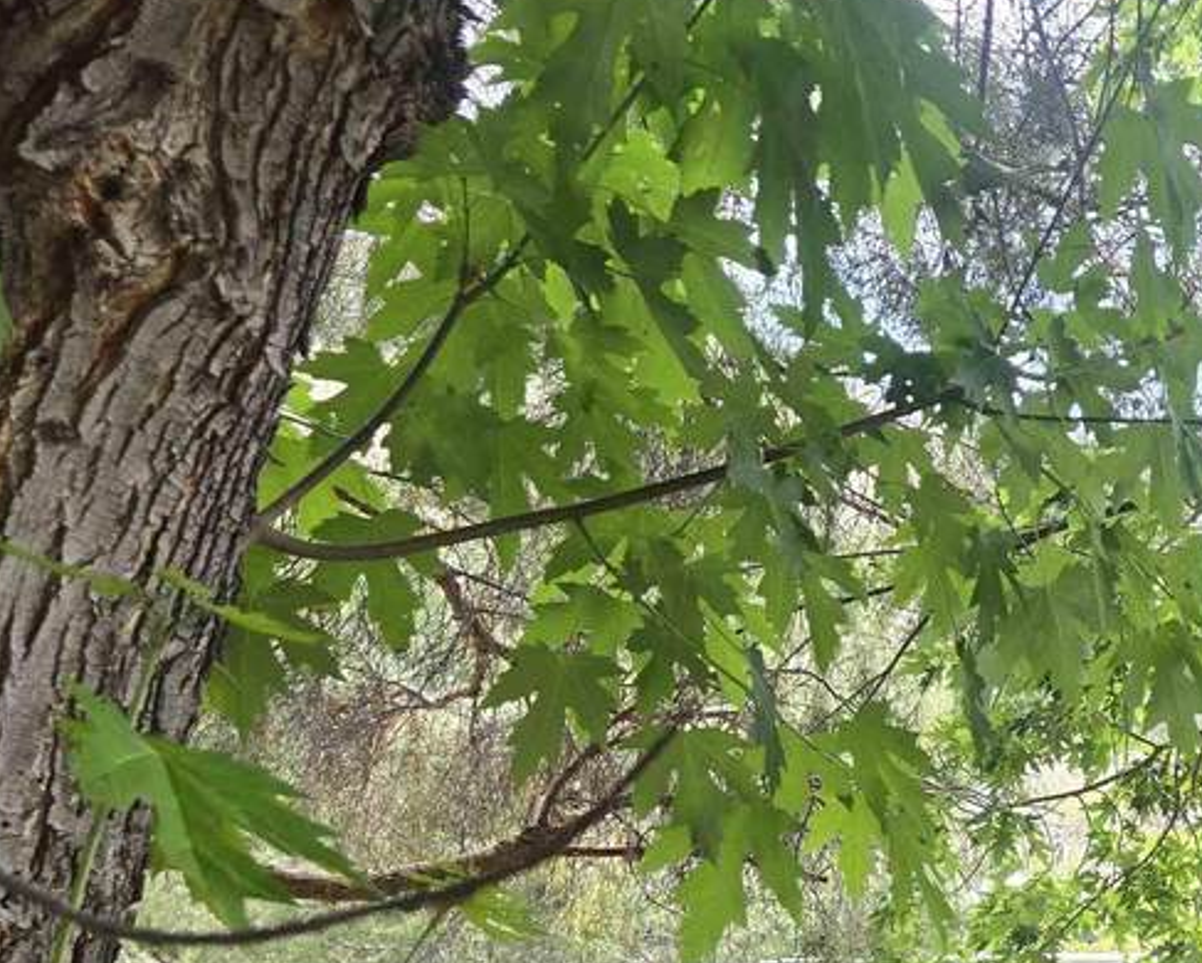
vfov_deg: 24.7
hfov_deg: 29.3
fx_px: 2100
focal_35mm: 59
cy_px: 951
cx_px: 1276
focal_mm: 5.4
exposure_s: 1/180
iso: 64
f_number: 1.8
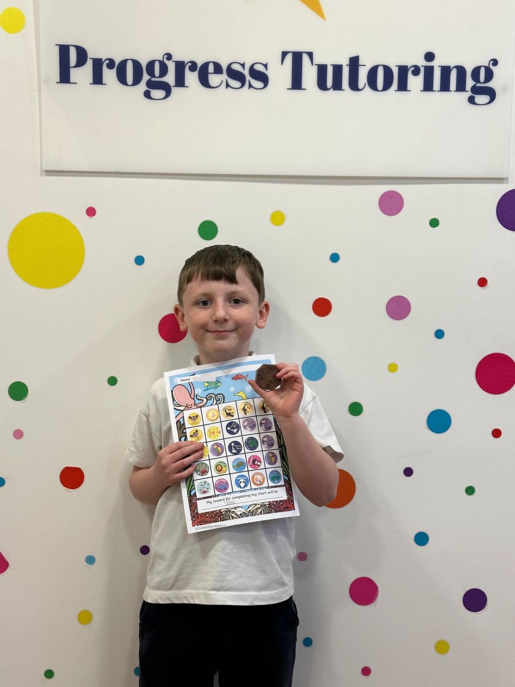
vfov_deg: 39.7
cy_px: 344
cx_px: 258
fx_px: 952
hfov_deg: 30.3
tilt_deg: -5.1
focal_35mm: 48
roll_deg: -2.5
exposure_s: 1/100
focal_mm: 6.86
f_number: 1.78
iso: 80
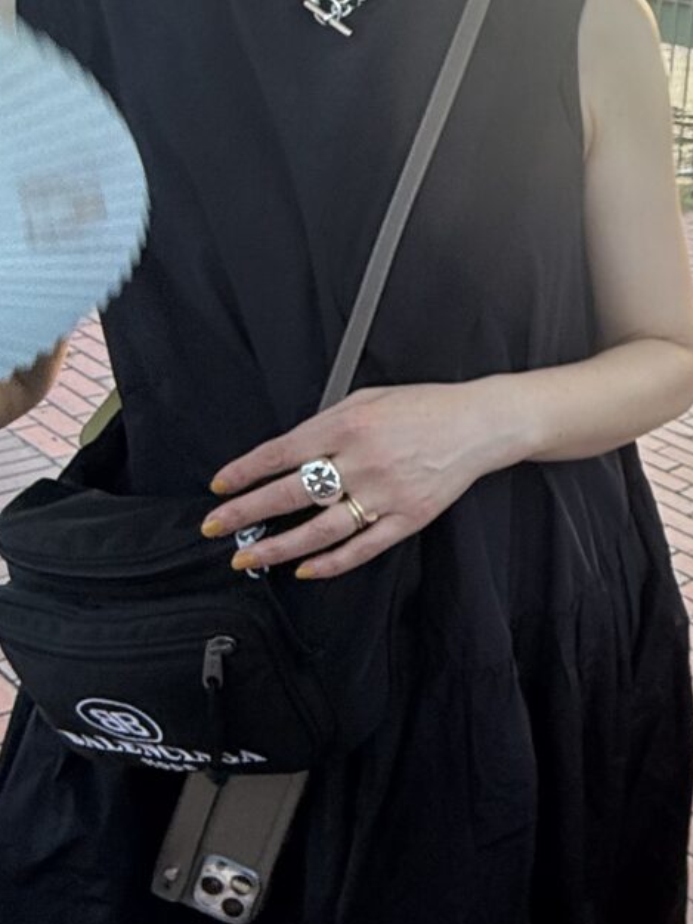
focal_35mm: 43
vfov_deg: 43.8
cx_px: 817
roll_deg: -8.9
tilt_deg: -21.1
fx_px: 1147
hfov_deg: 29.3
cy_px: 426
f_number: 2.2
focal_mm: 2.22
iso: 50
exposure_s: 1/148
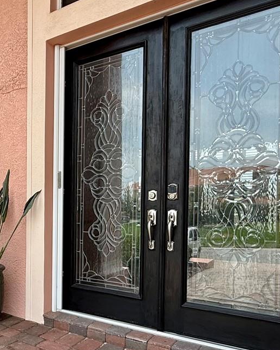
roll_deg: -0.2
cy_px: 218
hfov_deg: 40.0
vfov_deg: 52.3
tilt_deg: -1.6
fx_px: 352
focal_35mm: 34
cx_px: 26
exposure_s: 1/549
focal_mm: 2.22
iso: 50
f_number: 2.2
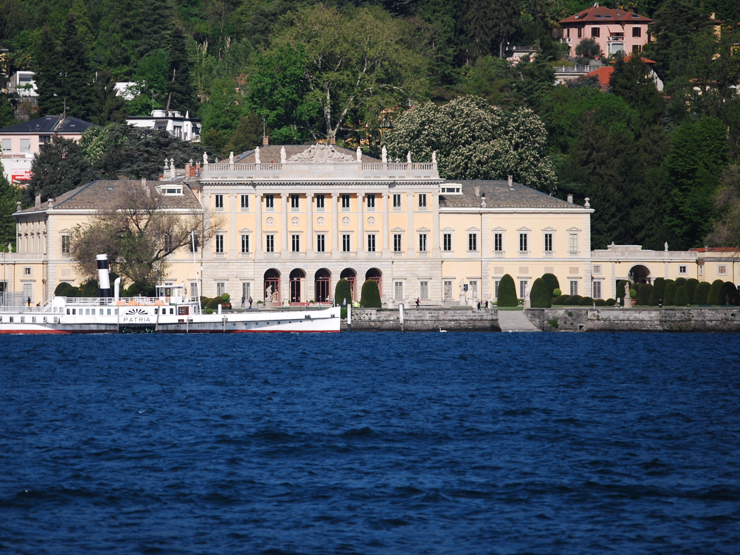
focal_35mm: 326
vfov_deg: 4.6
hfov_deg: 6.1
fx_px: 6962
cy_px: 221
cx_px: 281
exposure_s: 1/1600
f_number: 5.3
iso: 200
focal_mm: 165
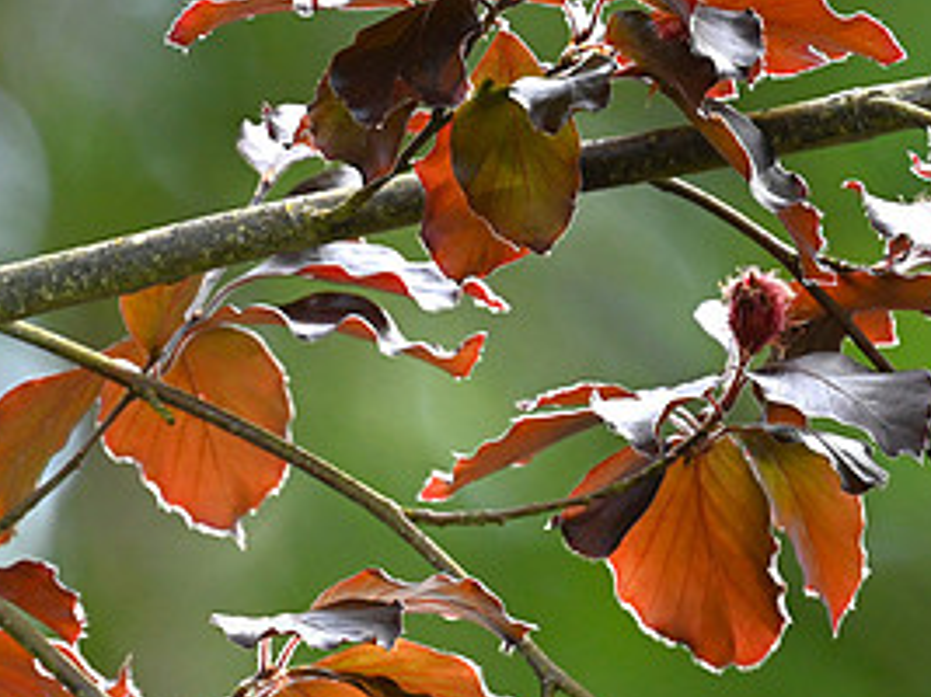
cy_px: 308
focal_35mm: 1672
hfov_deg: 1.2
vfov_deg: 0.9
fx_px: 44948
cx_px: 94
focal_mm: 800
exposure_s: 1/800
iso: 2000
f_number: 6.3
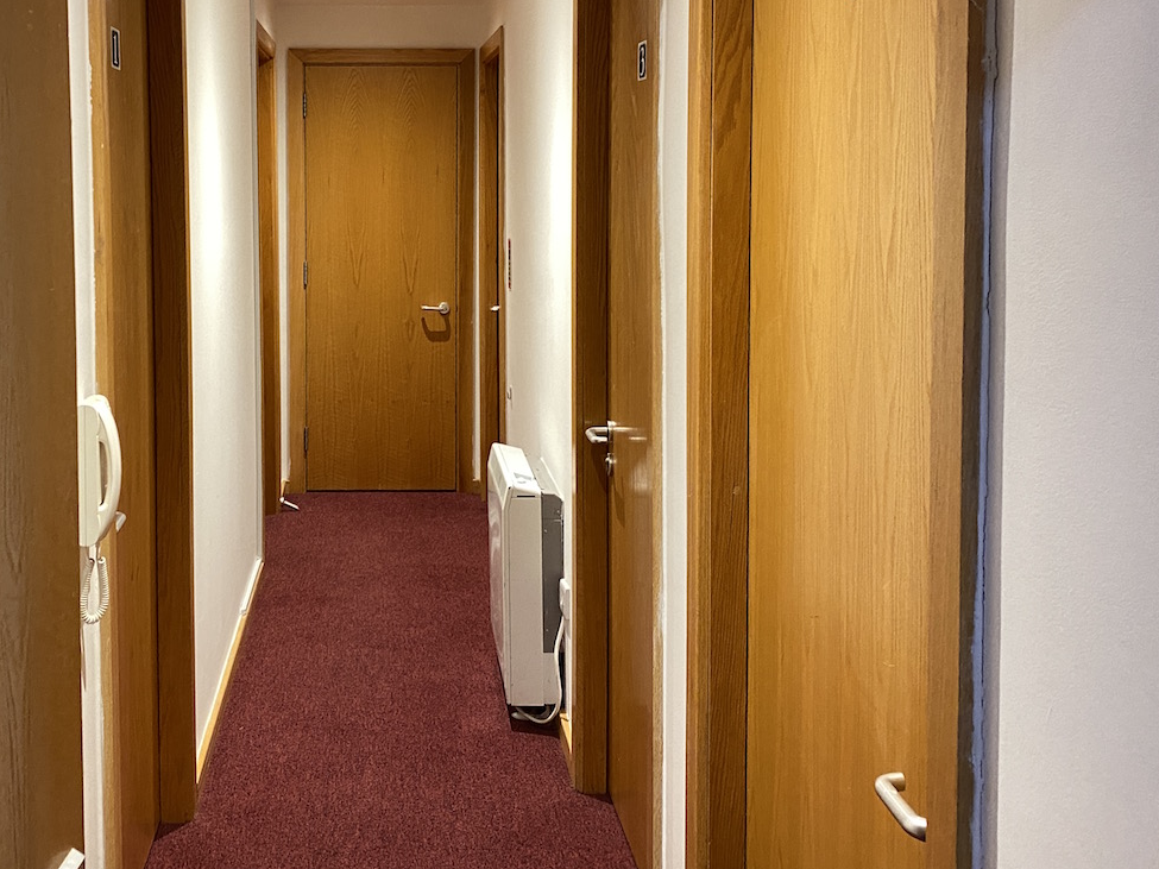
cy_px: 262
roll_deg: +0.4
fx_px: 1339
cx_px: 357
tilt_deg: -4.1
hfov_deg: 45.8
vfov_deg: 35.5
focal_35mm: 40
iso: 320
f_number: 1.8
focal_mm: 4.25
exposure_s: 1/50
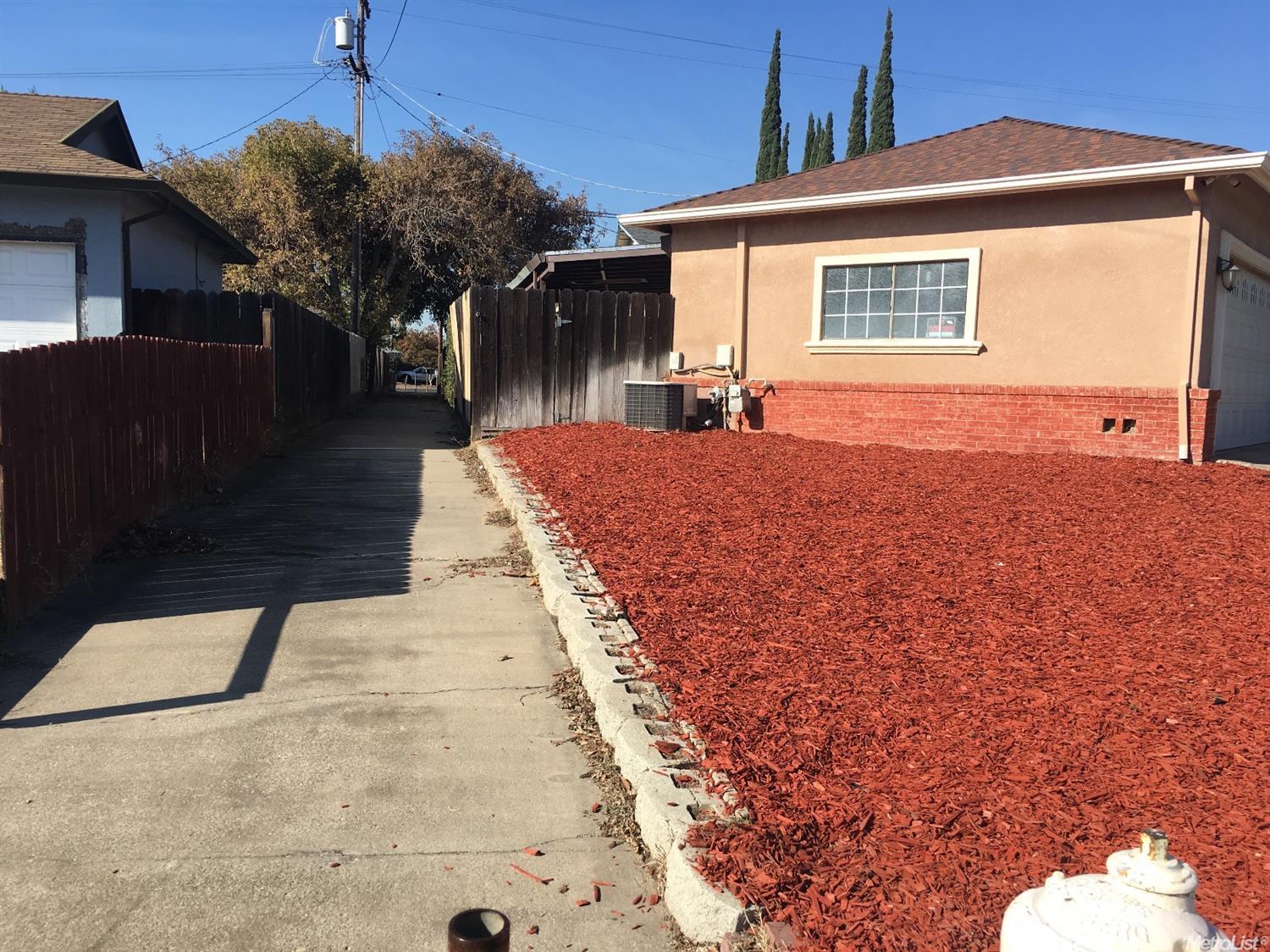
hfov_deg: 61.7
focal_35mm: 29
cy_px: 476
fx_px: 1064
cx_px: 635
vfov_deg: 48.2
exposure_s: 1/1326
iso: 25
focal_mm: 4.15
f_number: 2.2
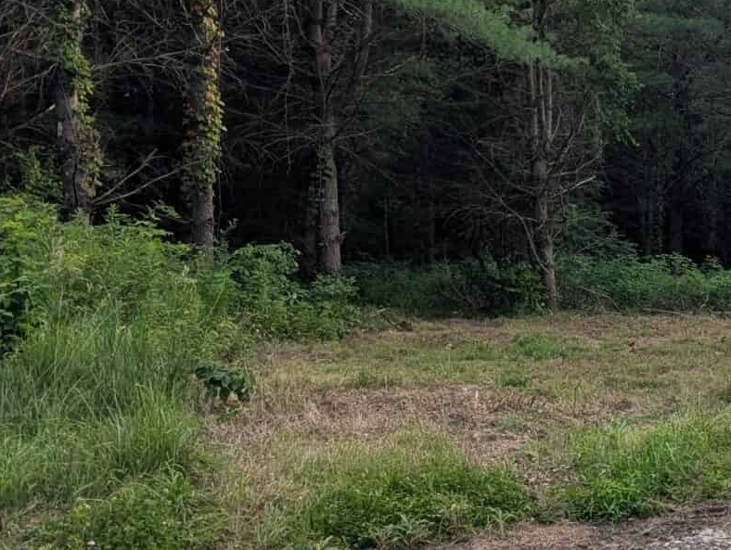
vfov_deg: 18.9
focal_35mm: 78
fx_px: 1649
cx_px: 628
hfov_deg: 24.4
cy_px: 281
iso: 21
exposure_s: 1/487
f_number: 1.68
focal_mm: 6.9
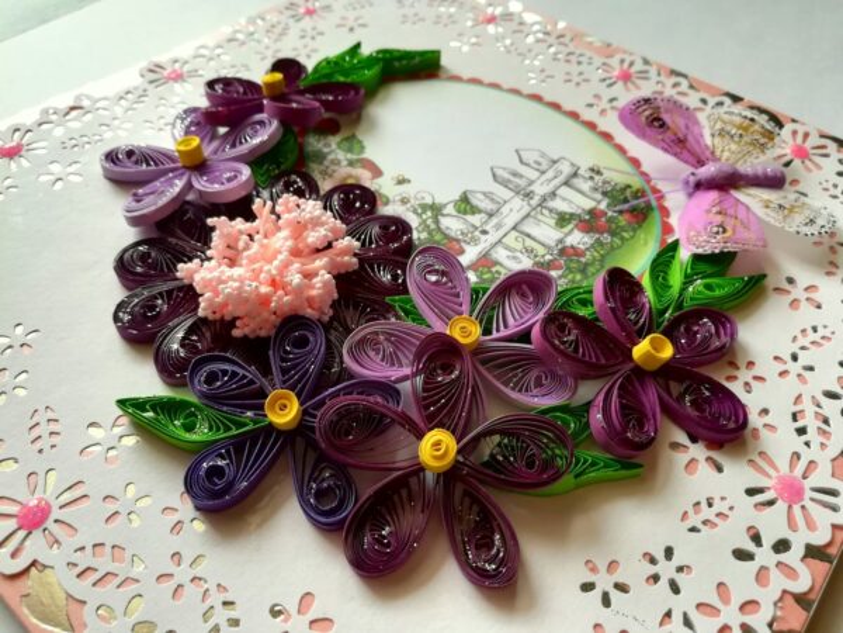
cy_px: 316
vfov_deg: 53.1
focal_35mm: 26
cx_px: 422
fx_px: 633
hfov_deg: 67.3
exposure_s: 1/100
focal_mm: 3.83
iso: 50
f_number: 2.2
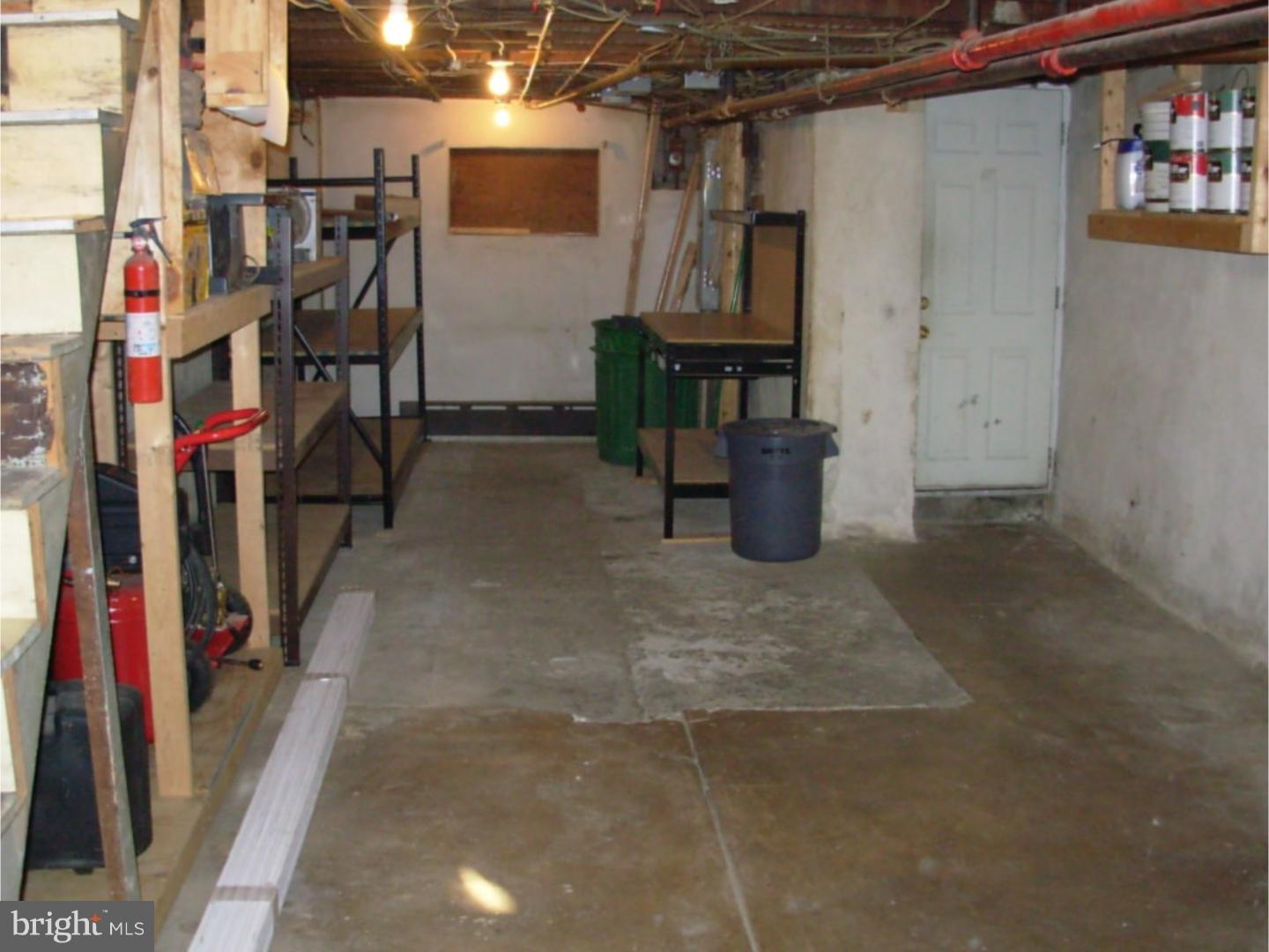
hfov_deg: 49.0
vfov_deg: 37.7
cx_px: 634
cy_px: 476
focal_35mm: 38
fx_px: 1393
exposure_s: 1/128
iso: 200
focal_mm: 6.3
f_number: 2.9
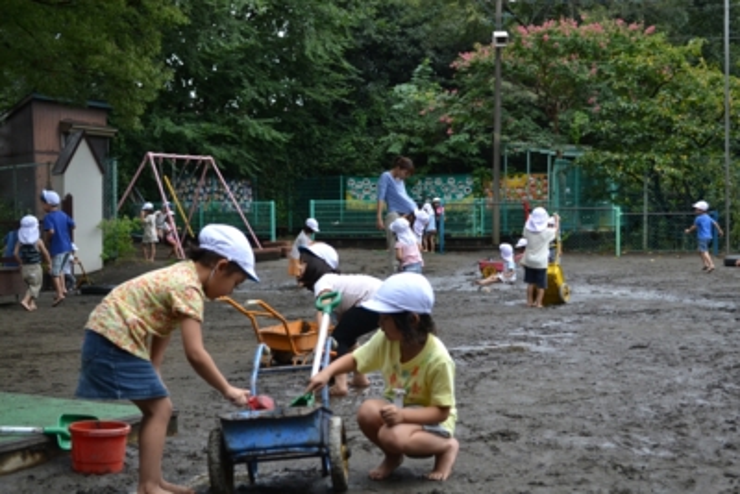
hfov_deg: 35.0
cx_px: 370
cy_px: 247
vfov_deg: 23.8
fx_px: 1172
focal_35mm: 57
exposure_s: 1/500
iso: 640
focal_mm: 38
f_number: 5
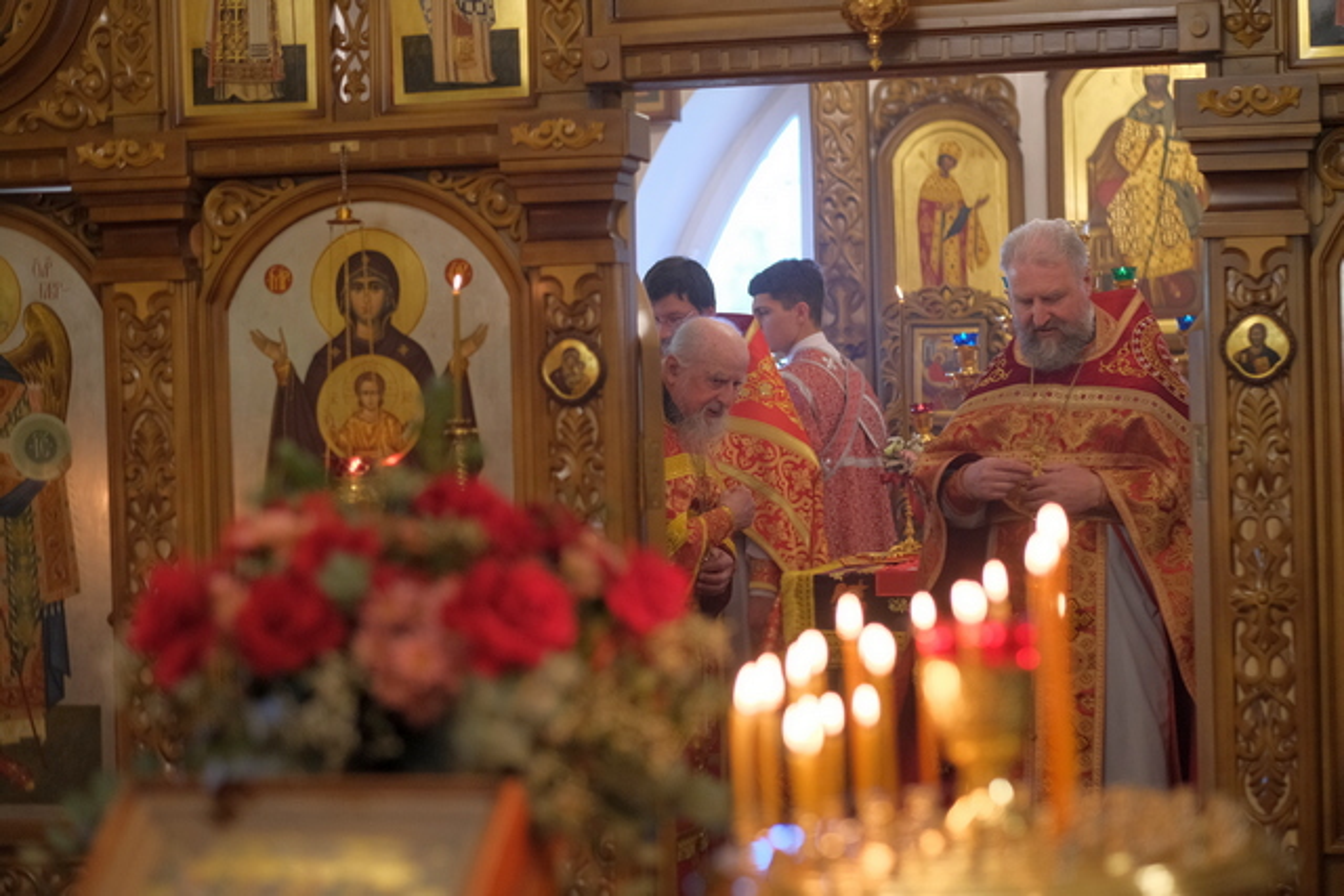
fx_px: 3137
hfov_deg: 24.2
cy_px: 448
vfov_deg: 16.3
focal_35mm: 84
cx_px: 672
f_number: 1.8
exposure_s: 1/450
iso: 2000
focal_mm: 56
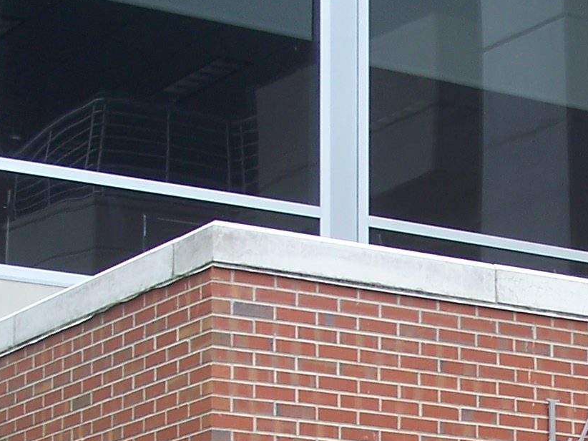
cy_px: 781
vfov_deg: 9.6
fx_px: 2496
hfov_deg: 13.3
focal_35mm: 147
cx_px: 580
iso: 64
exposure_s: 1/125
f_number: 2.8
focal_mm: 7.8
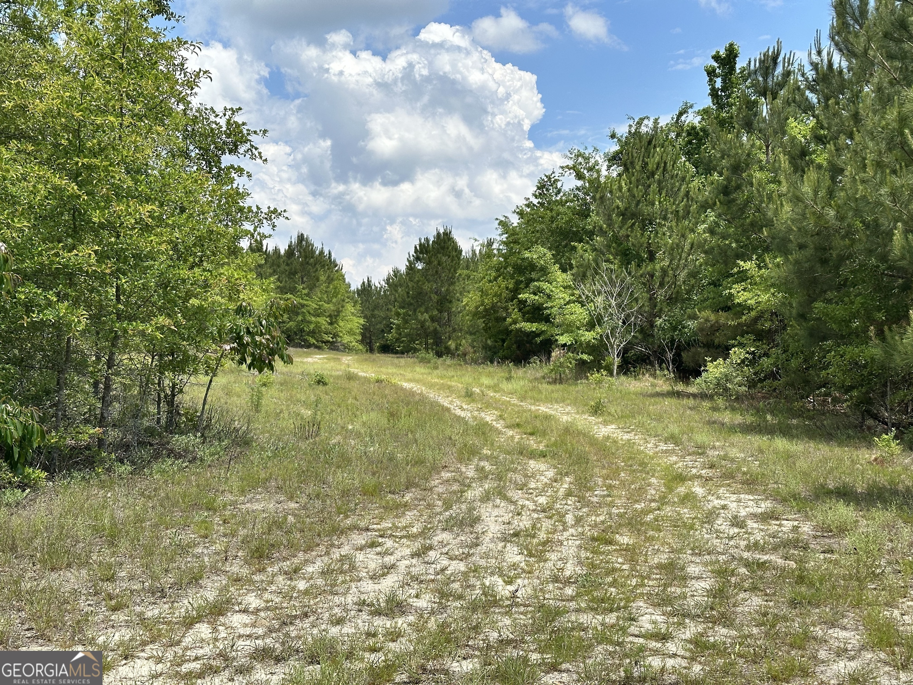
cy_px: 342
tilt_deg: +0.1
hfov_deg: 39.7
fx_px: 1266
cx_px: 456
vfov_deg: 30.3
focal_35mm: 48
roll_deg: -1.6
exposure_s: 1/4367
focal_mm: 6.86
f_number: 1.78
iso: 64
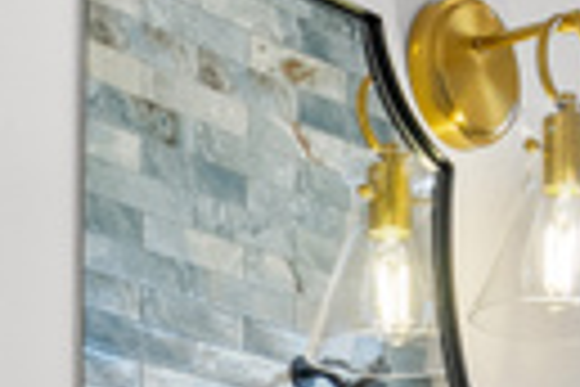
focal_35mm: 127
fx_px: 2046
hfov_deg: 15.9
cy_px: 902
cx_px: 526
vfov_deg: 9.7
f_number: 9
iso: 400
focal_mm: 16
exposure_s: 1/15
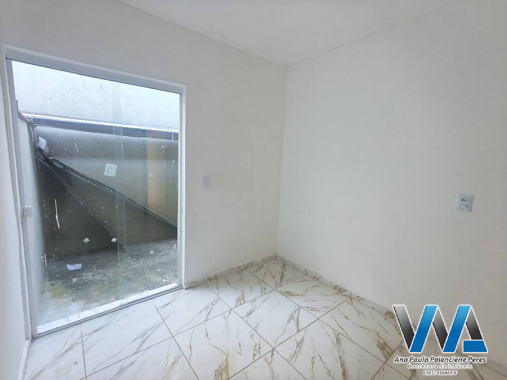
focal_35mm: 15
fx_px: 220
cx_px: 254
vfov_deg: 81.7
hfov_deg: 98.2
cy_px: 190
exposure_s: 1/30
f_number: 2.2
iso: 500
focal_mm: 1.67
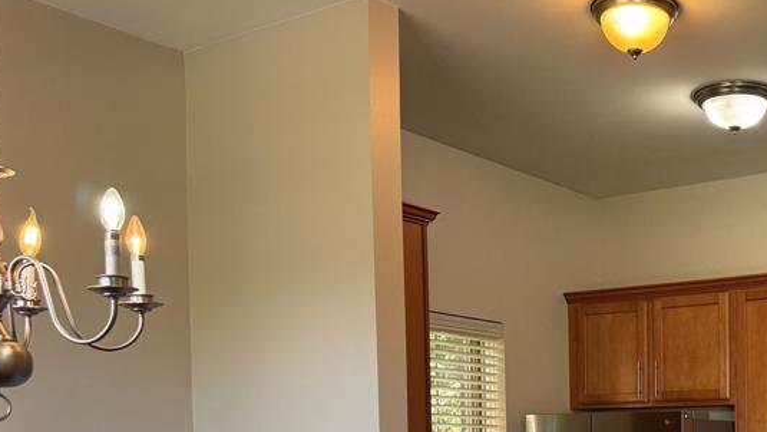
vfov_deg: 22.7
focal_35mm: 50
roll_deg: +0.5
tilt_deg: -2.2
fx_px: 1017
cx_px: 667
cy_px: 468
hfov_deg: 38.9
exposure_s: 1/120
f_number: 1.78
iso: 125
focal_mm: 6.76
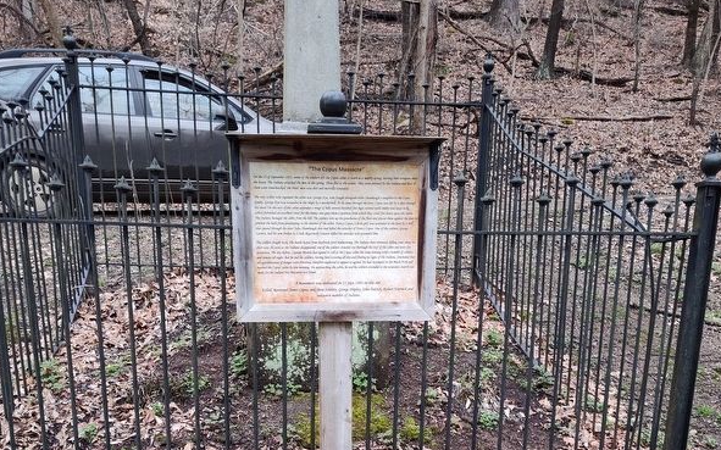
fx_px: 648
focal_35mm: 33
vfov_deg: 35.5
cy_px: 423
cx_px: 360
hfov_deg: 58.2
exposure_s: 1/120
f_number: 1.8
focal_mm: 5.56
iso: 441
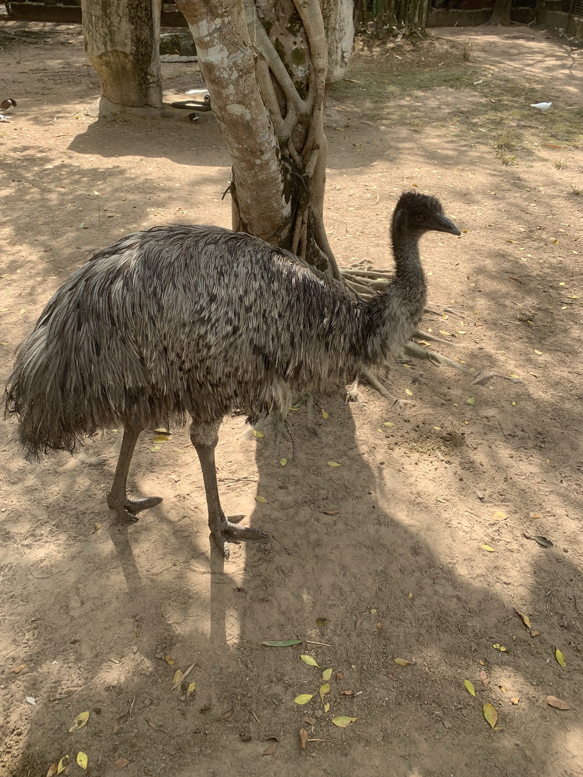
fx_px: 584
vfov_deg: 67.3
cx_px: 292
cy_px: 388
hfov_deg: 53.1
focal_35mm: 26
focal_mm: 4.25
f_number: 1.8
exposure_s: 1/656
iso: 25
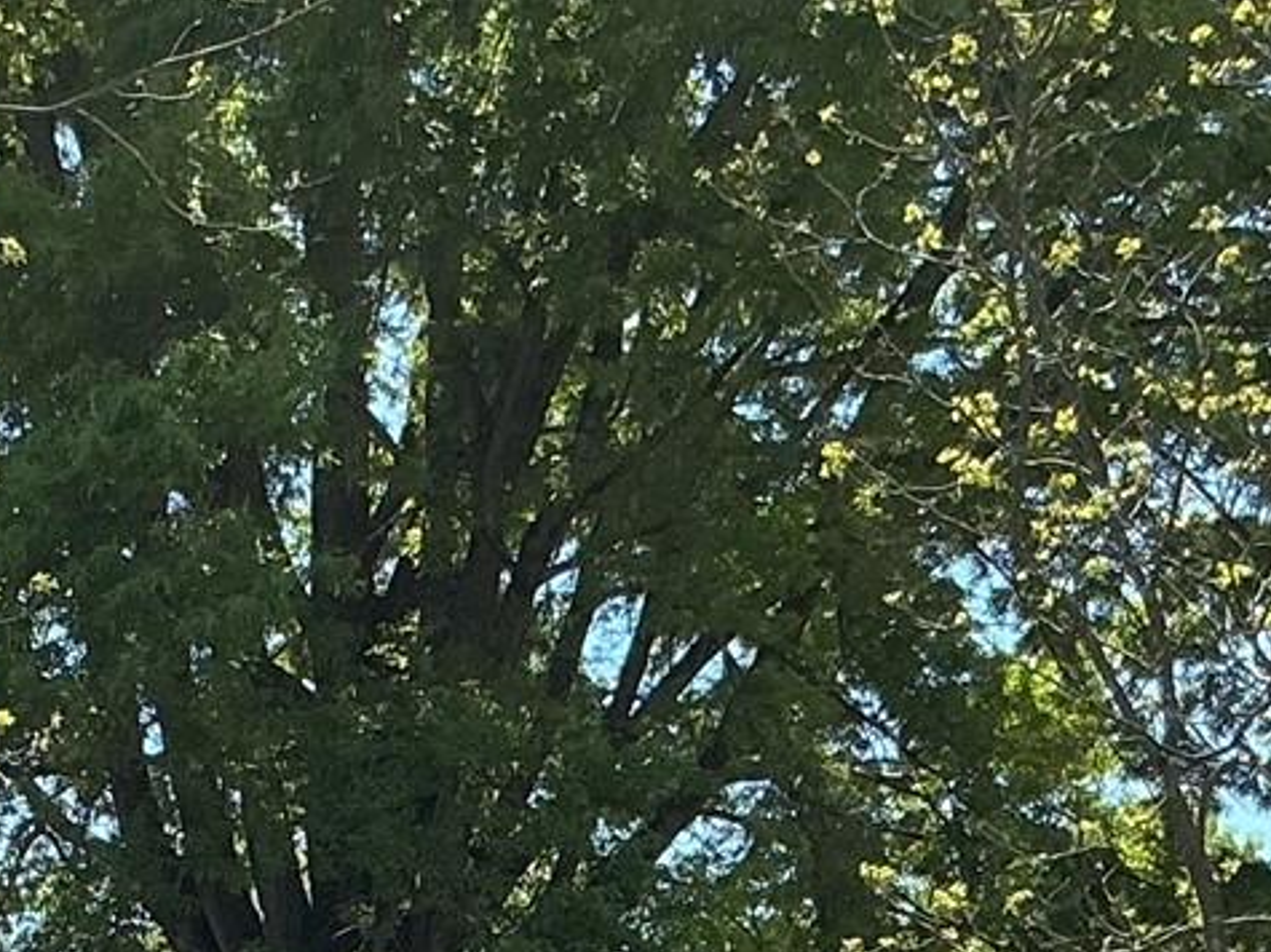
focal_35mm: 125
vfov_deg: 10.9
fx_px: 4588
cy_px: 1877
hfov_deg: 15.4
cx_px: -120
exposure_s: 1/883
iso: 25
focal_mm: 3
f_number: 1.8
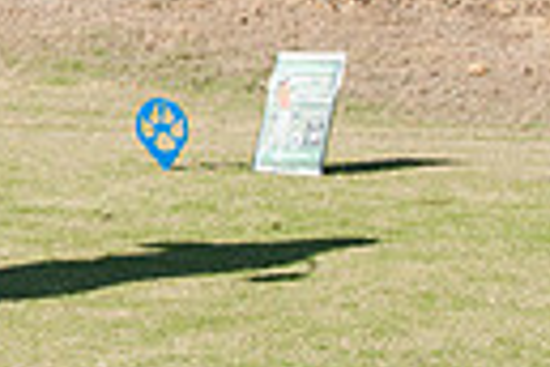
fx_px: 2475
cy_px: -126
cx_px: -631
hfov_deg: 11.2
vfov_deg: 8.3
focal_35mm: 162
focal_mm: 24
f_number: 8
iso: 400
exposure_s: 1/250
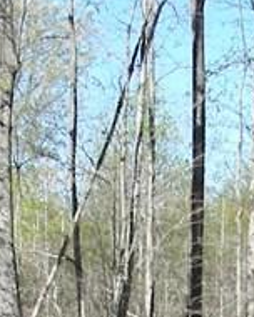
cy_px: 596
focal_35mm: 189
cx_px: 129
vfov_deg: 9.6
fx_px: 1776
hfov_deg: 8.2
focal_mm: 6
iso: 50
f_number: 2.8
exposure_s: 1/400
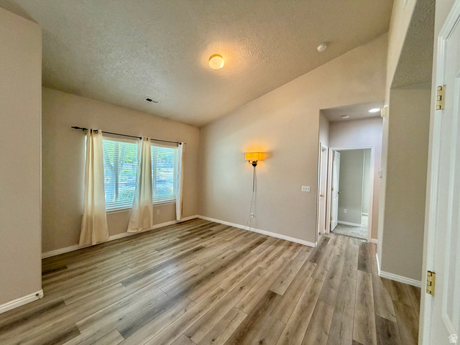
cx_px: 230
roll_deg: -1.9
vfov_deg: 85.7
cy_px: 172
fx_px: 186
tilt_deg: -1.5
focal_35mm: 14
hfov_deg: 102.1
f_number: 2.2
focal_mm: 2.22
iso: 160
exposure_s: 1/60
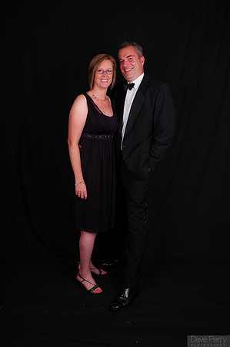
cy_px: 174
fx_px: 317
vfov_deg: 57.3
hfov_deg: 39.9
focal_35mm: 33
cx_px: 115
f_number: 8
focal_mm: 22
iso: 200
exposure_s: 1/125
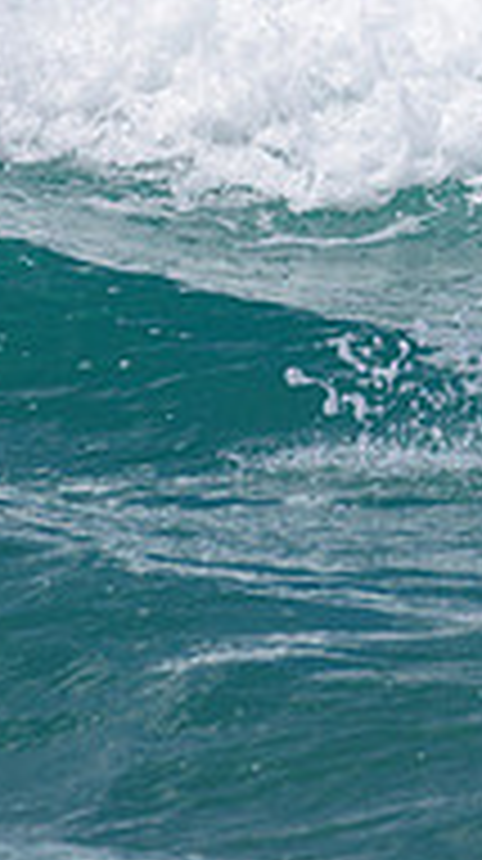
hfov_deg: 0.6
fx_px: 44626
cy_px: -152
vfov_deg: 1.1
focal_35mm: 1958
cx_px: 1087
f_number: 5.6
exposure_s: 1/2000
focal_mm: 500
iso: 80
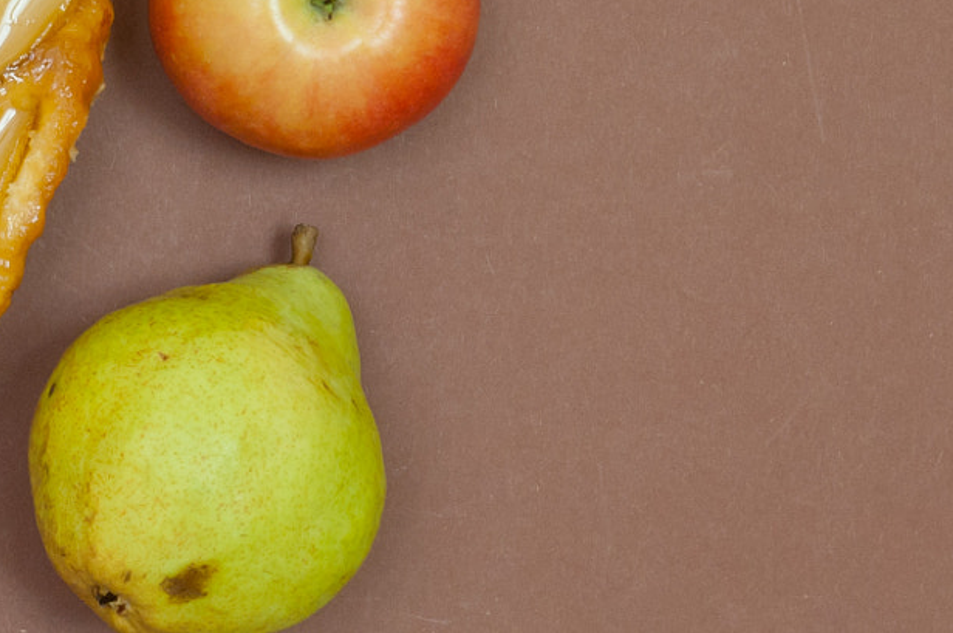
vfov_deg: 8.8
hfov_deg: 12.6
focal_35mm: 155
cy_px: -23
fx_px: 4089
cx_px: -467
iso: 200
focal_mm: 31
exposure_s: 1/160
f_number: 11
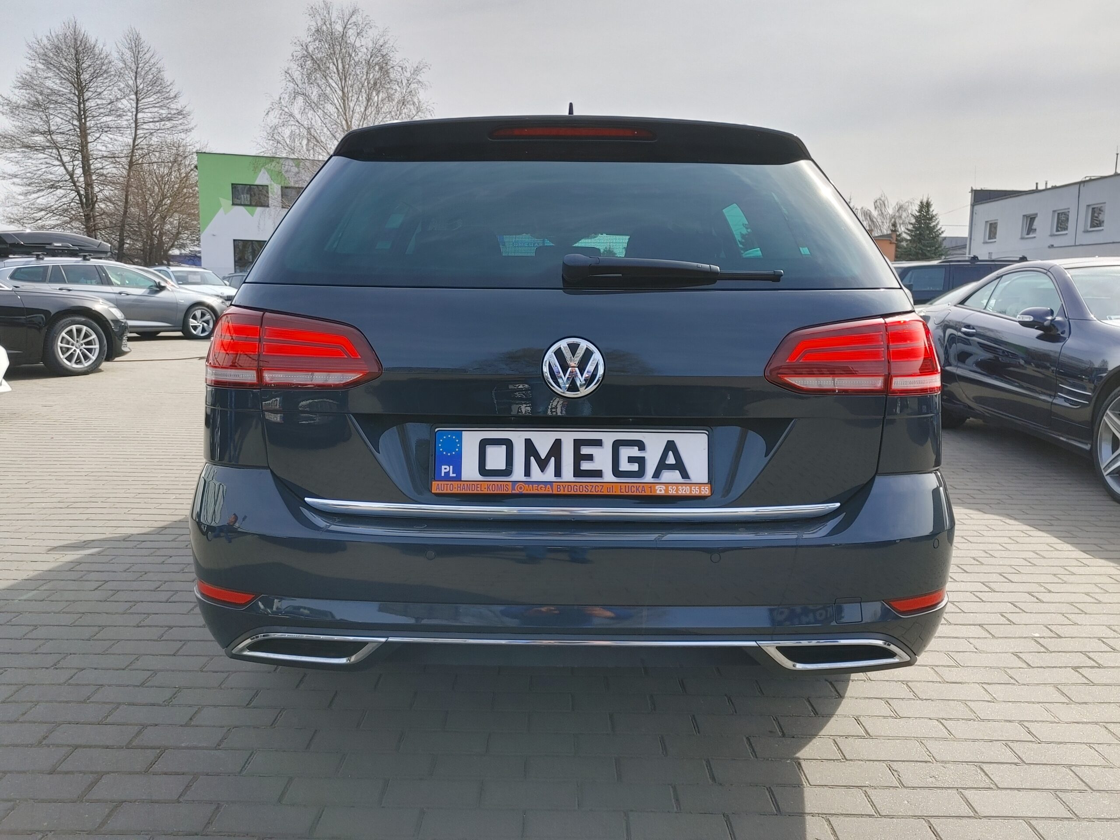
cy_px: 420
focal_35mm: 26
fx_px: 841
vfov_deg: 53.1
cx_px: 560
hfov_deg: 67.3
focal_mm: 4.81
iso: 50
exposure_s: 1/862
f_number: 1.8
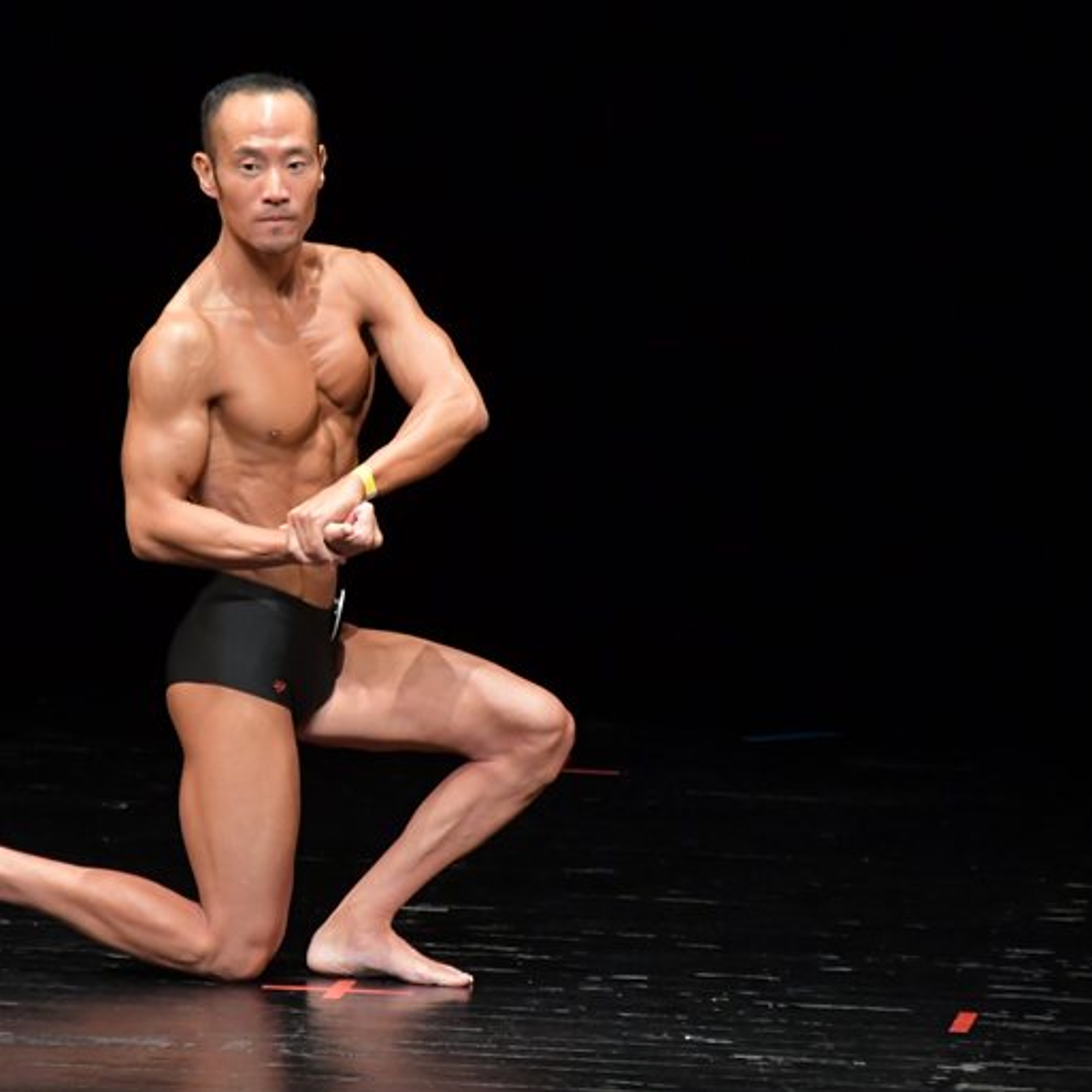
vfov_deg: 3.6
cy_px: 547
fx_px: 17167
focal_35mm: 481
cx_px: 382
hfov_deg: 3.6
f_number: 5.6
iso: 4000
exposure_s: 1/400
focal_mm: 250
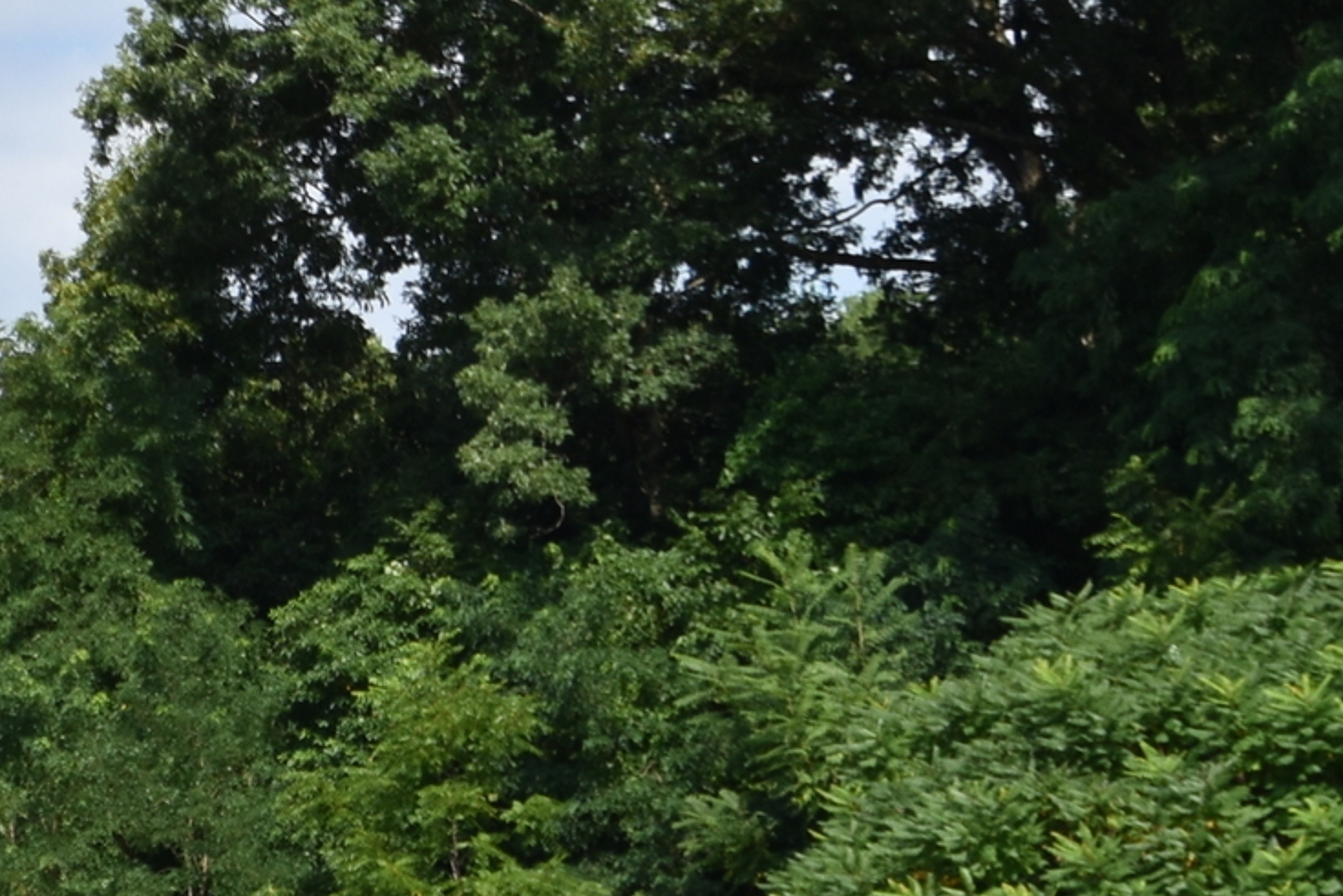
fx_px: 5148
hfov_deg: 13.7
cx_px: -828
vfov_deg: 9.9
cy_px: 285
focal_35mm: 138
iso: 100
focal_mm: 22
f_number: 9
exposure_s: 1/200
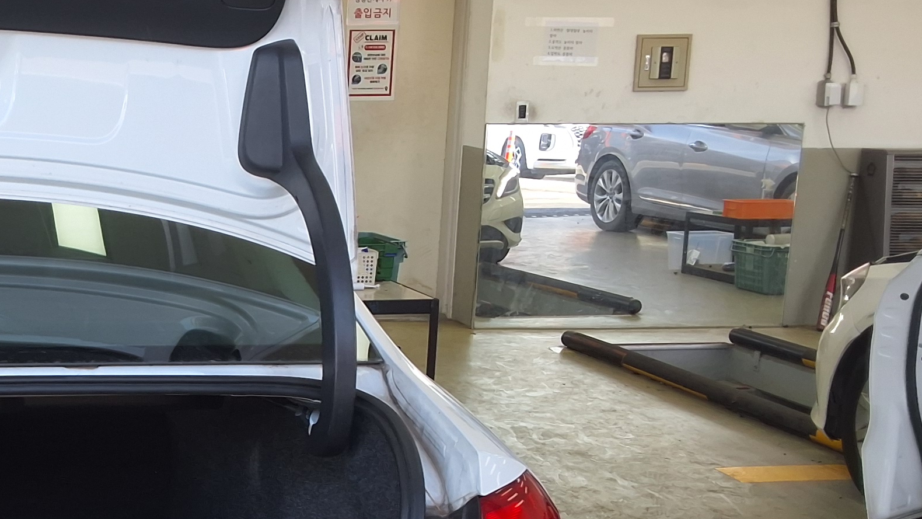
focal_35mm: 63
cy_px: 400
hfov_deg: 30.7
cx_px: -23
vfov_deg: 19.0
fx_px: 1540
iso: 32
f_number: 1.9
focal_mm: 2.91
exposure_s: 1/161
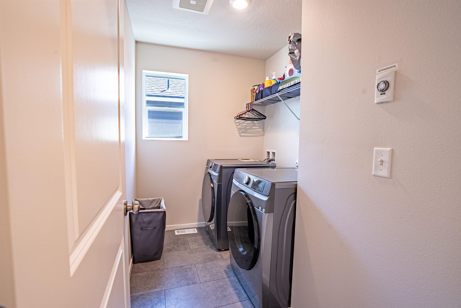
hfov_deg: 96.7
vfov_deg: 73.8
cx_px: 230
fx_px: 205
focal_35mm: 16
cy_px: 154
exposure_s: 1/250
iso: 400
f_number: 8
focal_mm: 16
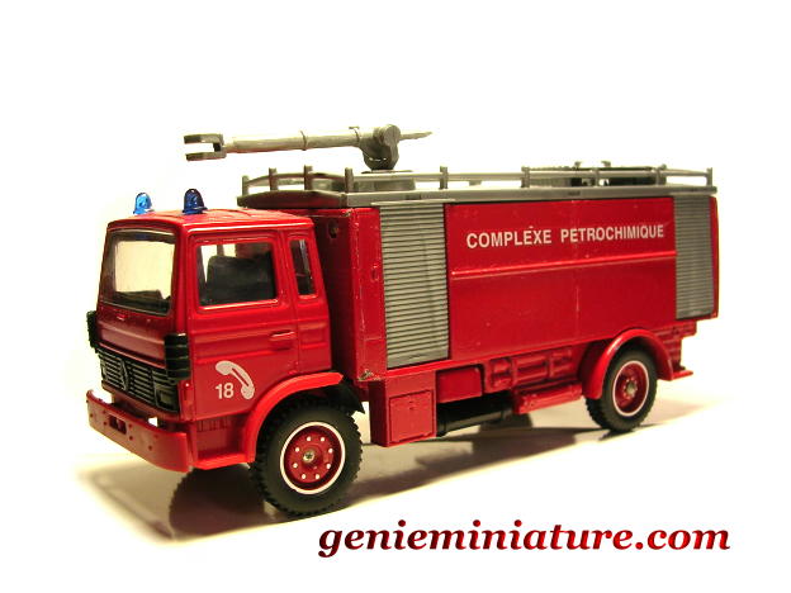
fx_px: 891
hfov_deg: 47.9
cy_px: 299
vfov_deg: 36.8
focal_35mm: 39
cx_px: 399
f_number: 2.8
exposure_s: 1/75.1
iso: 100
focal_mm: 5.8
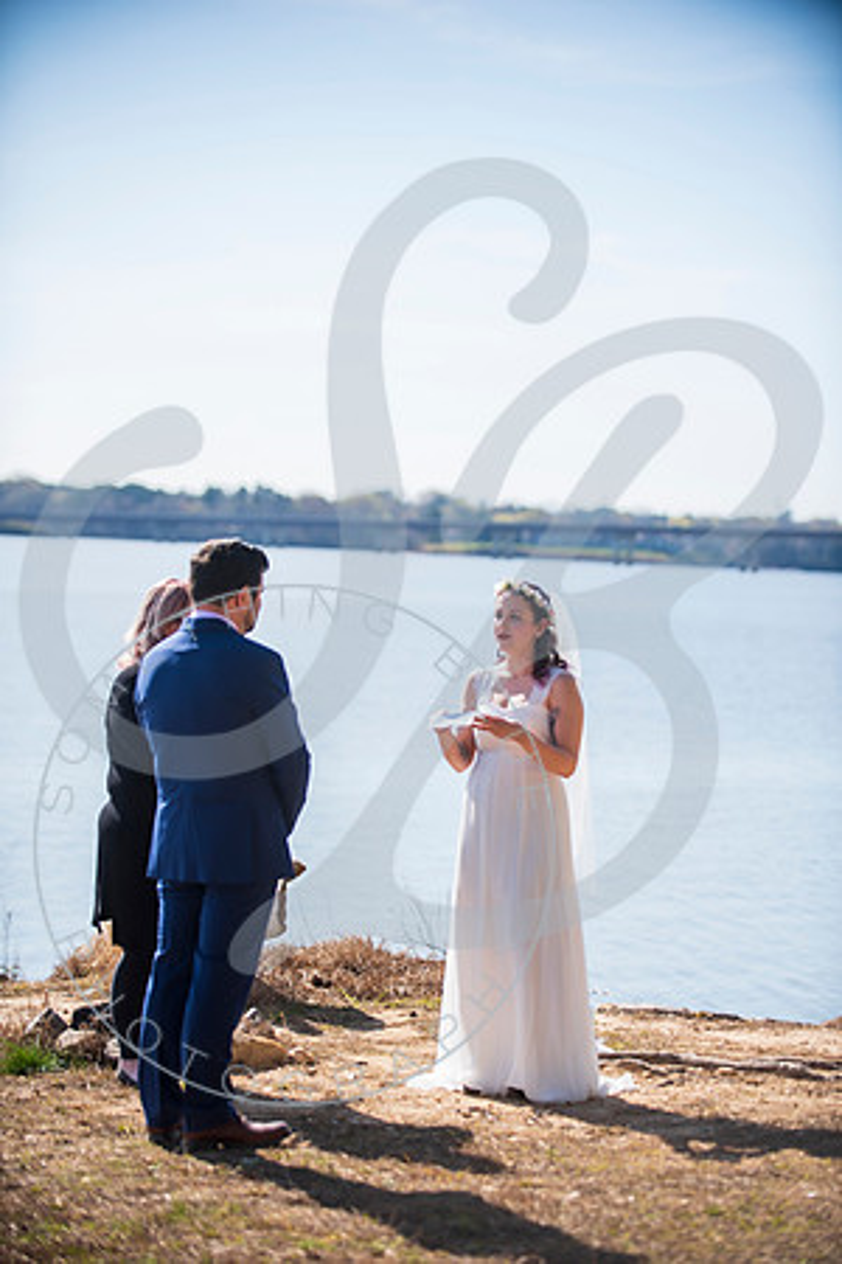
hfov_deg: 14.4
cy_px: 632
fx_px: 3333
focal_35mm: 95
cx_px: 421
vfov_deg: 21.5
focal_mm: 95
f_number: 2.8
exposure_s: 1/1000
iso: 100
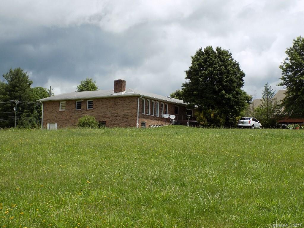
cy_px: 114
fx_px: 457
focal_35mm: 52
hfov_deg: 36.8
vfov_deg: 28.0
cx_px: 152
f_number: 3.9
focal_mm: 9.3
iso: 80
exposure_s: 1/1000
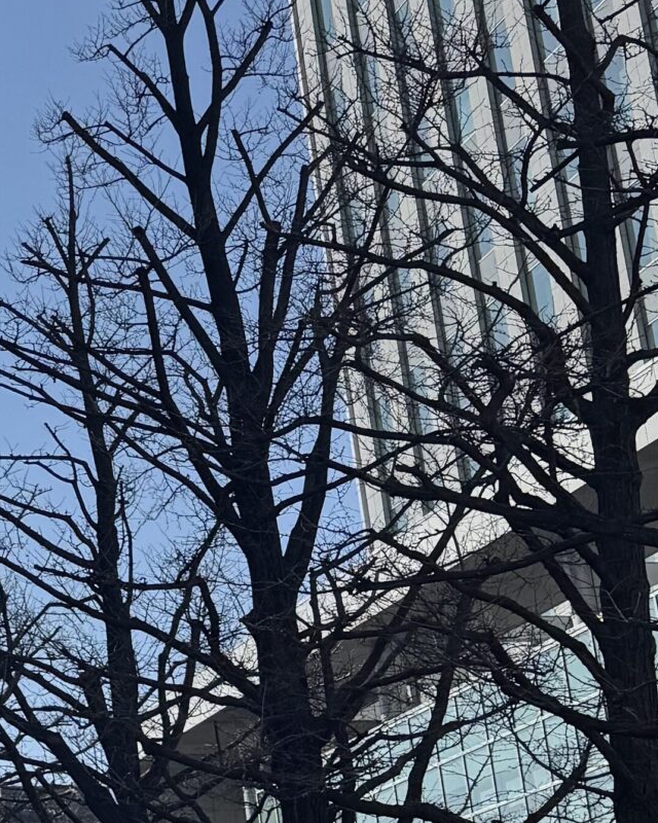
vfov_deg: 24.8
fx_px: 1826
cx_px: -562
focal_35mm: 75
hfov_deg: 16.6
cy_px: 697
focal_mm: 6.76
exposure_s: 1/9009
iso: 80
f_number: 1.78
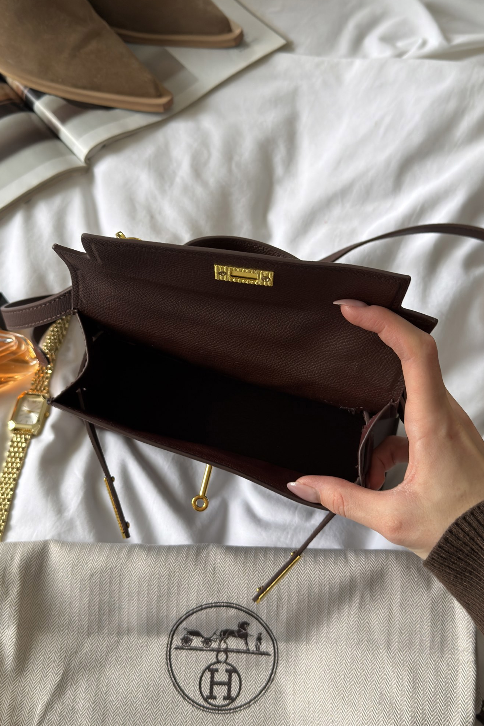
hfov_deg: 35.9
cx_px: 252
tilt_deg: -67.0
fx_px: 746
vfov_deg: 51.9
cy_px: 358
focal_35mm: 37
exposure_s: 1/60
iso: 160
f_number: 1.78
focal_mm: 6.76
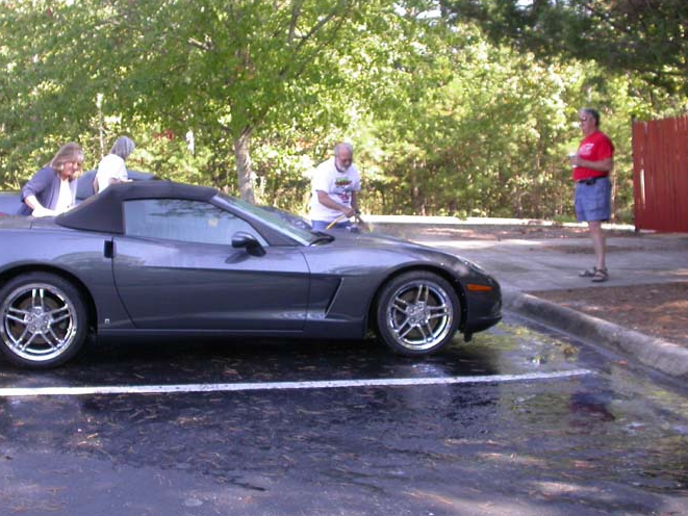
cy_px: 250
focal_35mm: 46
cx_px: 278
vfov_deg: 31.5
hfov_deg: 41.1
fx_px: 914
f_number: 3.7
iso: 100
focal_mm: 7.85
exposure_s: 1/87.6
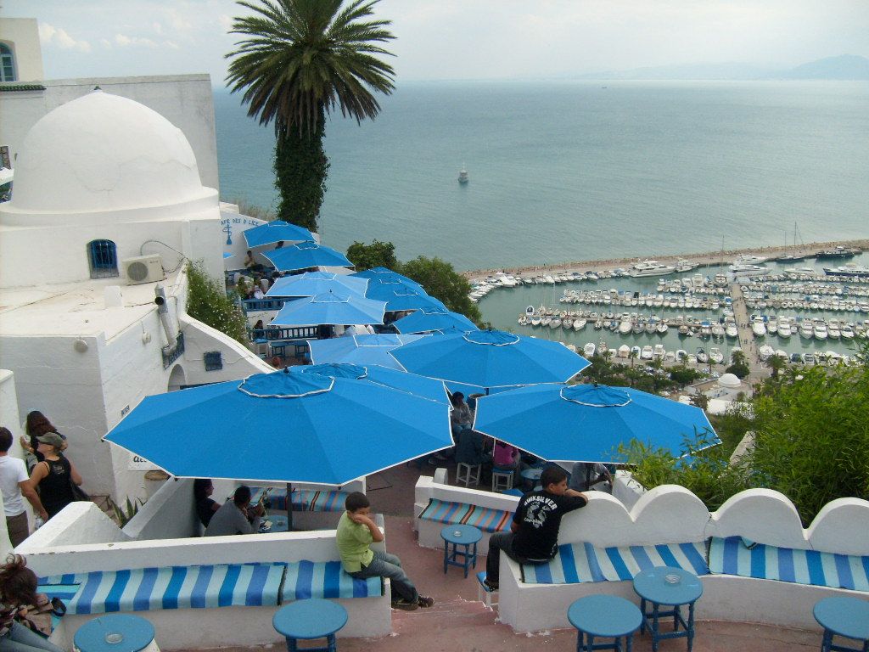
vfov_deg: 40.7
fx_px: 879
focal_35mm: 35
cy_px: 326
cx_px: 434
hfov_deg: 52.6
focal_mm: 5.8
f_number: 7.1
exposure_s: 1/180
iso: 80
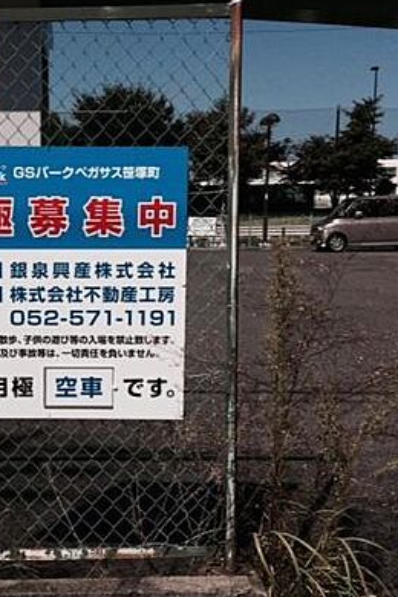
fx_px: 796
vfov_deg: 41.1
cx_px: 77
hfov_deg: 27.5
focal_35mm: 48
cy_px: 328
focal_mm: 4.12
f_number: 2.2
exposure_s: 1/8264
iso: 40
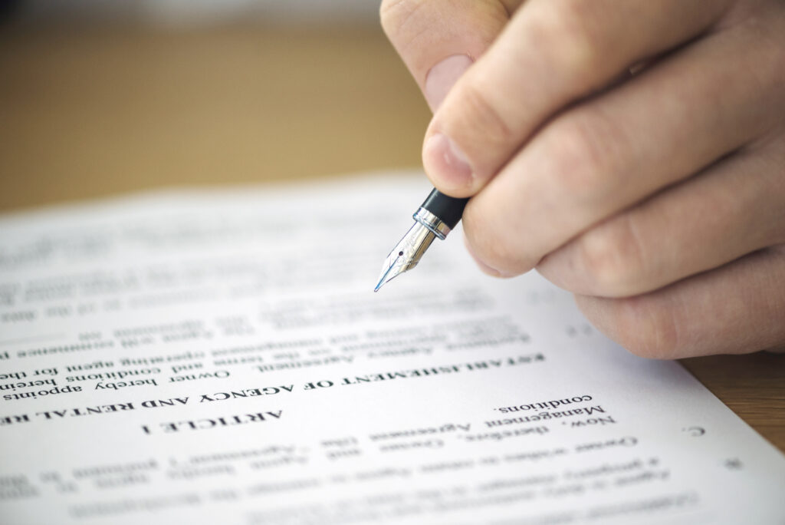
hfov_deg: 19.4
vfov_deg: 13.1
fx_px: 2291
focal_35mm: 105
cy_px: 262
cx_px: 392
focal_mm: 105
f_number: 3.2
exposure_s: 1/100
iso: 500
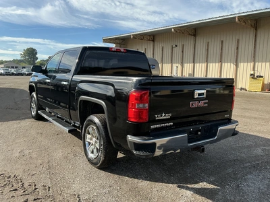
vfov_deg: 49.7
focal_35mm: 28
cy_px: 101
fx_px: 218
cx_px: 135
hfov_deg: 63.4
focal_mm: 3
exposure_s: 1/770
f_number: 1.8
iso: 25
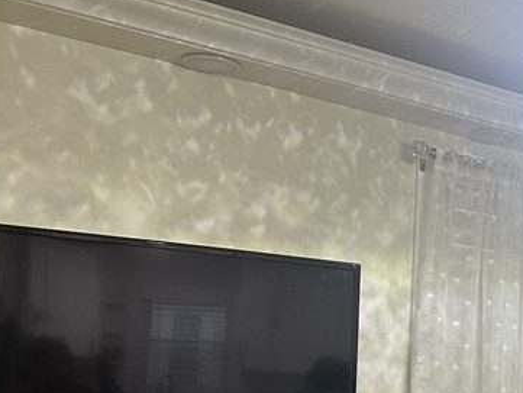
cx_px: 610
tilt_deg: -2.5
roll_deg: -2.8
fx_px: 1028
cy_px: 445
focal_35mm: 68
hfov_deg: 25.9
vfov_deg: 20.5
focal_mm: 6.86
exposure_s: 1/120
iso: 200
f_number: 1.78
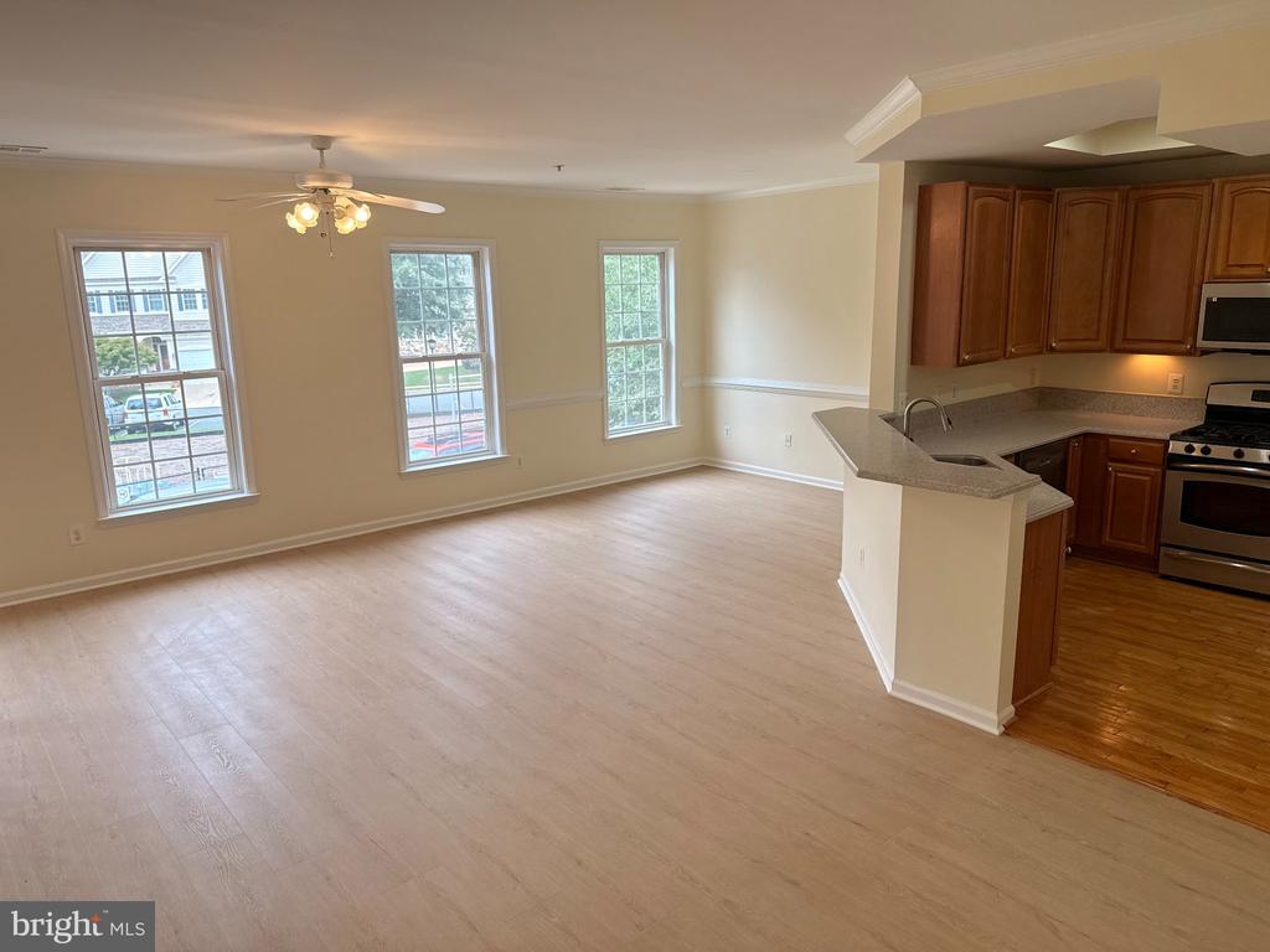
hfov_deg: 71.6
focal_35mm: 24
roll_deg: +1.7
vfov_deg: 56.8
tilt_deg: -12.0
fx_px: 881
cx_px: 635
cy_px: 476
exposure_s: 1/224
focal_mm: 6.76
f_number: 1.78
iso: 100
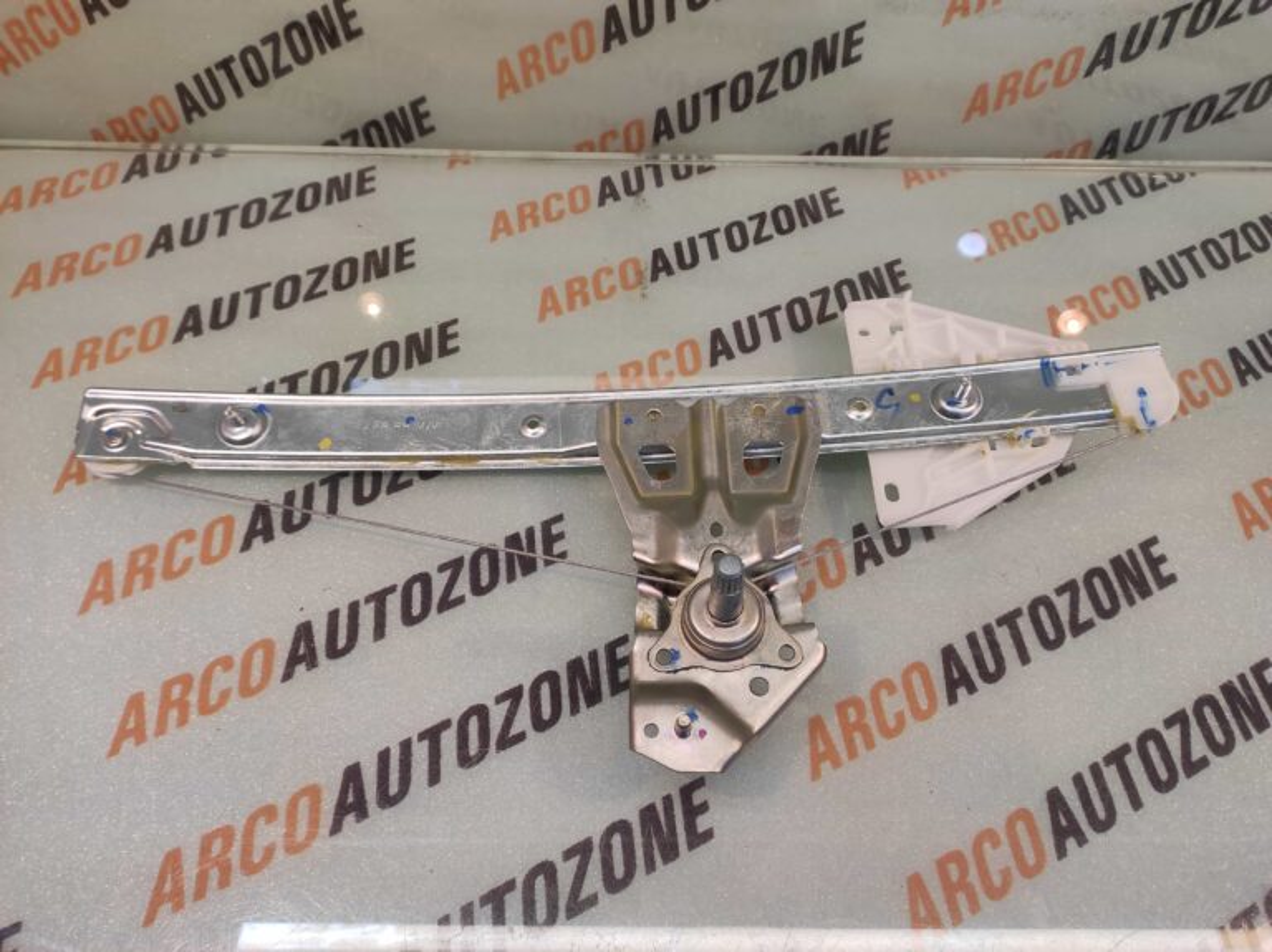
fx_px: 624
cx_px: 636
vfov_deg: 74.7
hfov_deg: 91.1
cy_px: 476
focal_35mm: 17
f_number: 1.79
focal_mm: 4.74
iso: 84
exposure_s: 1/33
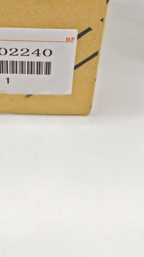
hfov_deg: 16.5
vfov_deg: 26.5
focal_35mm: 73
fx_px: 496
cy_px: -32
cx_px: 49
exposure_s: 1/100
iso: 320
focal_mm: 6.12
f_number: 1.9
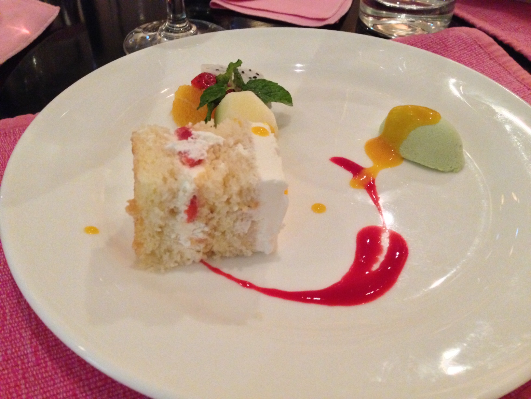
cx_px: 266
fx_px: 506
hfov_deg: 55.4
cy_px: 200
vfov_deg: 42.9
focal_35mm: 33
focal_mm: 4.13
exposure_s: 1/15
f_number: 2.4
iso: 640
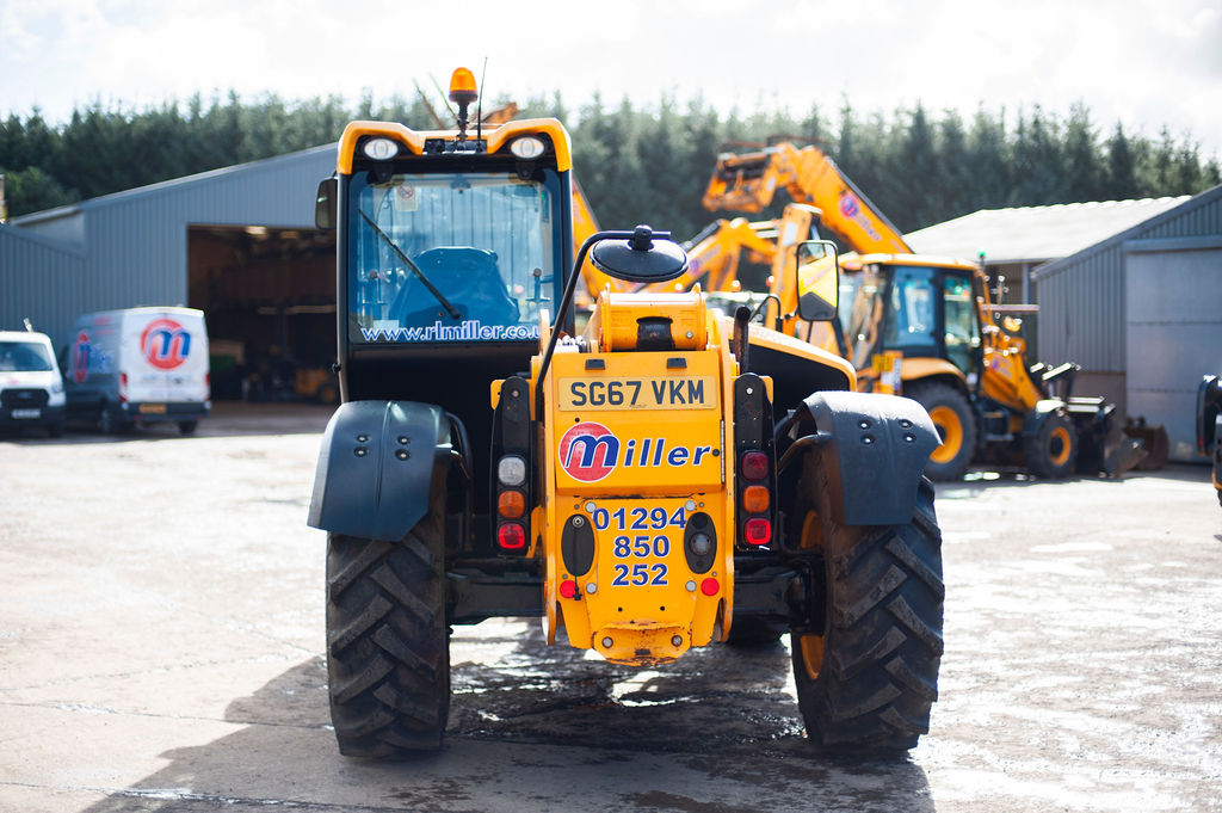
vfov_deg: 26.7
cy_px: 406
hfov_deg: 39.3
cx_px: 611
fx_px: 1712
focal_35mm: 50
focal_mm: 50
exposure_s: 1/3200
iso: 200
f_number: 2
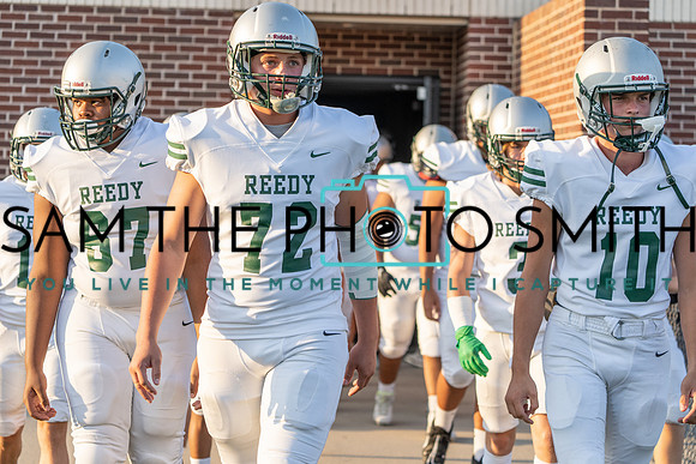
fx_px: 1934
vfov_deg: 13.7
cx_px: 348
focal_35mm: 100
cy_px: 232
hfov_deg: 20.4
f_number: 4.5
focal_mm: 100
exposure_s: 1/1000
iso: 640
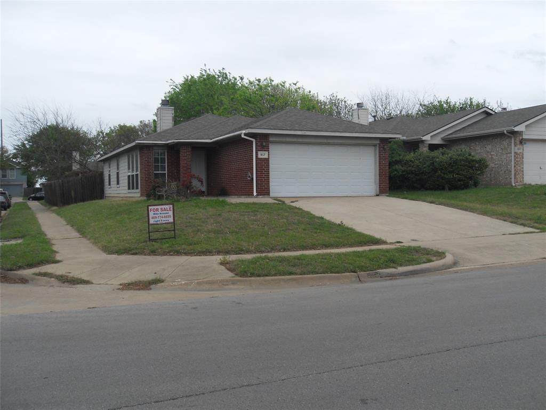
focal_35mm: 35
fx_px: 552
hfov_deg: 52.6
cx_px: 273
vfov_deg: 40.7
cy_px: 205
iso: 80
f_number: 8.2
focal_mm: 6.3
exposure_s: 1/125
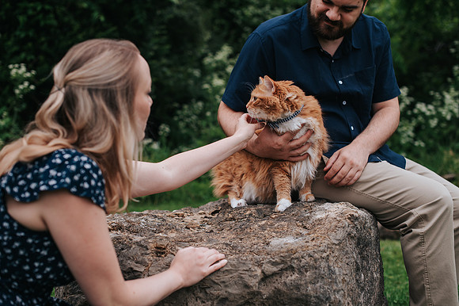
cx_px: 230
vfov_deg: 27.0
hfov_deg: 39.6
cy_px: 153
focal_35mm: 50
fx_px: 637
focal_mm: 50
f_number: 3.2
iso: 180
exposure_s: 1/400
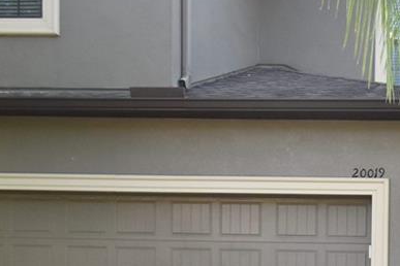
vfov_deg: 20.4
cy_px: 325
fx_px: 689
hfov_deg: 29.1
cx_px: 445
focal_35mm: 62
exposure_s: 1/1500
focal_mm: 10
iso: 800
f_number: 3.5
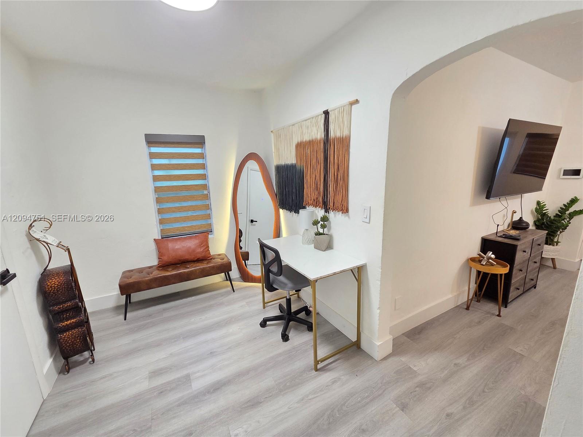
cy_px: 218
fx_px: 219
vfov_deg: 89.9
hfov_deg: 106.2
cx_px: 292
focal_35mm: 13
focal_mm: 2.2
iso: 250
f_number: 2.2
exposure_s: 1/60
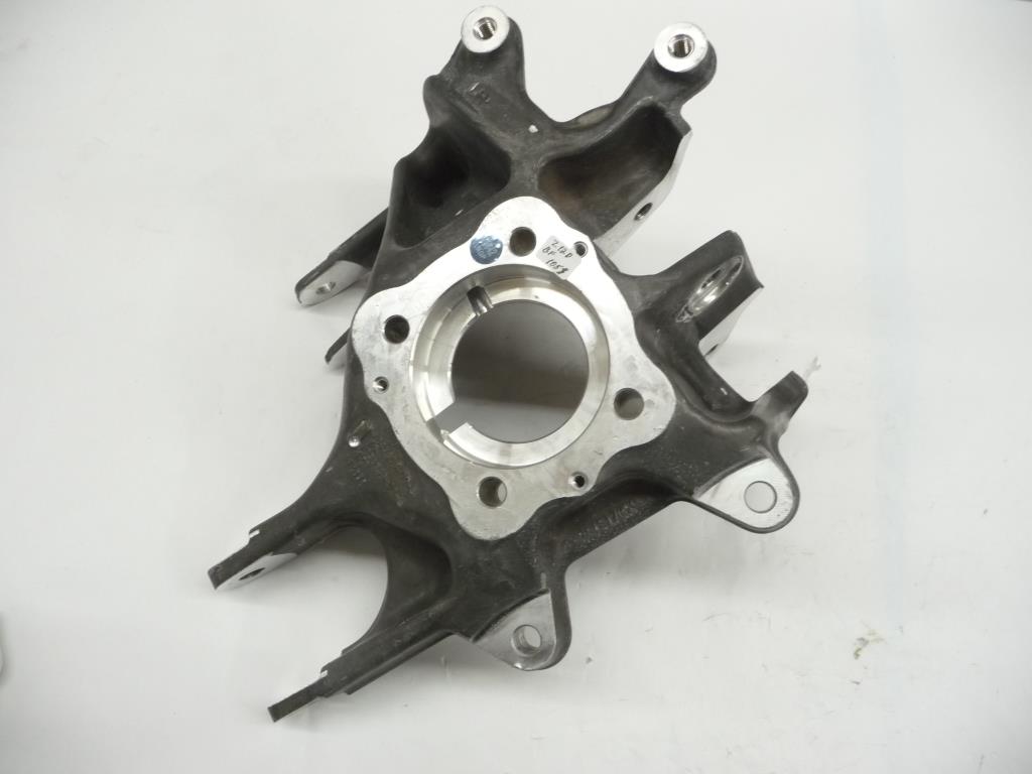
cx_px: 516
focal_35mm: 28
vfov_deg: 49.7
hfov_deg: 63.4
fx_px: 835
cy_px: 387
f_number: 3.3
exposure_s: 1/30
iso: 200
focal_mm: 4.7
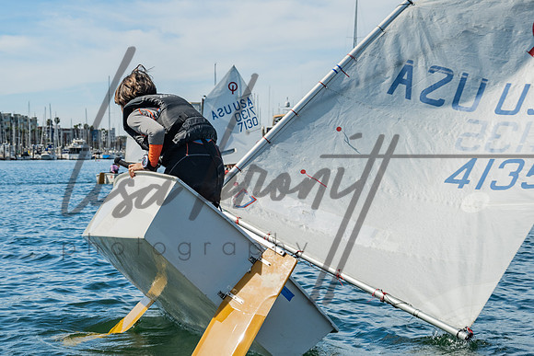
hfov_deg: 24.9
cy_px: 141
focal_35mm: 81
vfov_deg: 16.8
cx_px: 212
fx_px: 1206
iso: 250
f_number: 10
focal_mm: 65
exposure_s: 1/320
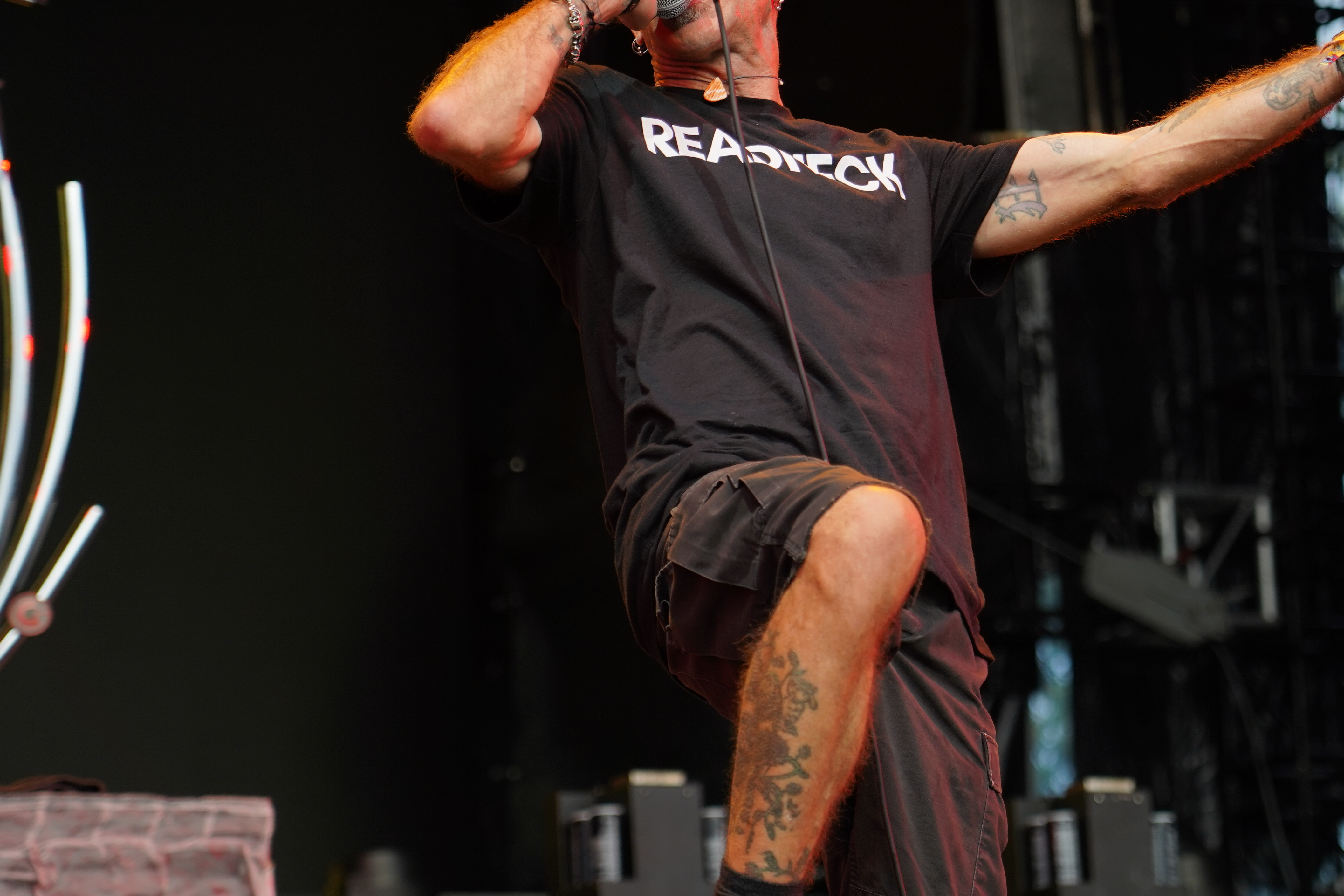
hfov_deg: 13.8
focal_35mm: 149
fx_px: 5562
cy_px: 315
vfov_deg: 9.2
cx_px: 836
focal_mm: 105
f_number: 4
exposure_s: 1/125
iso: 200
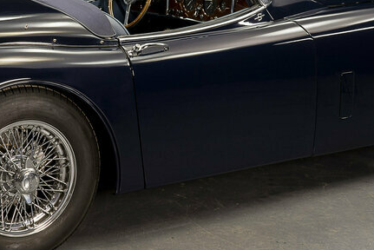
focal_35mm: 89
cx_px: 89
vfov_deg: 15.3
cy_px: 75
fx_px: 925
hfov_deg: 22.6
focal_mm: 32
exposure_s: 1/1.67
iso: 250
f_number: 8
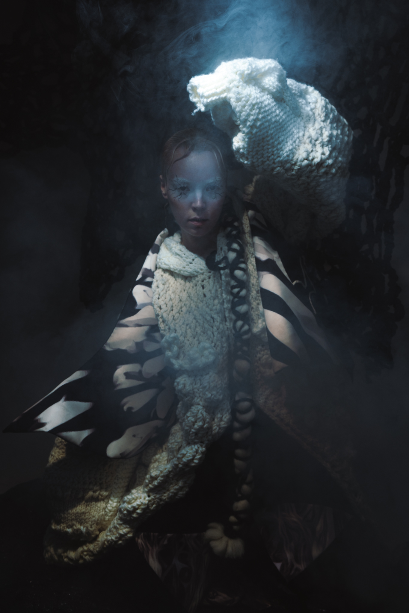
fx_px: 579
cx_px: 204
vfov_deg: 55.8
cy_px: 306
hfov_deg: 38.9
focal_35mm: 34
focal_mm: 34
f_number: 7.1
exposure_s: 1/125
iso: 100
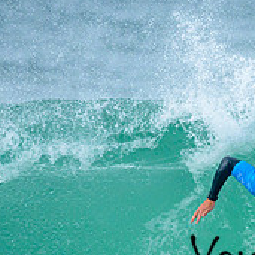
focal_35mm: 2900
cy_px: 238
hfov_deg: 0.6
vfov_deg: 0.6
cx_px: 321
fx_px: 24169
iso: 450
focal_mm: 800
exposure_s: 1/2000
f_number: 6.3
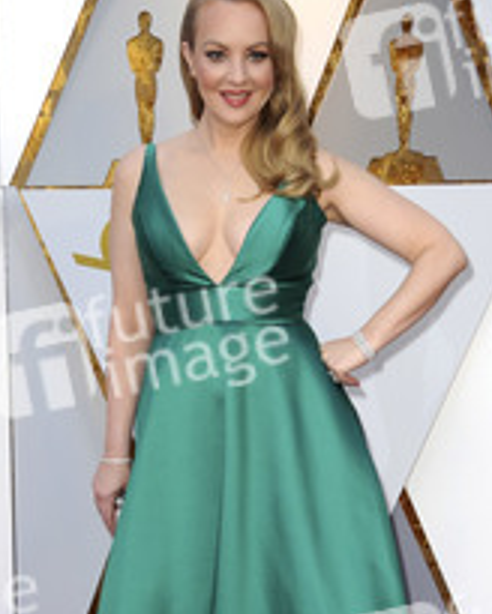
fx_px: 1929
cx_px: 224
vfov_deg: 17.9
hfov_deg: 14.5
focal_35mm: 106
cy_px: 497
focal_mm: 58
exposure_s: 1/250
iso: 800
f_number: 8
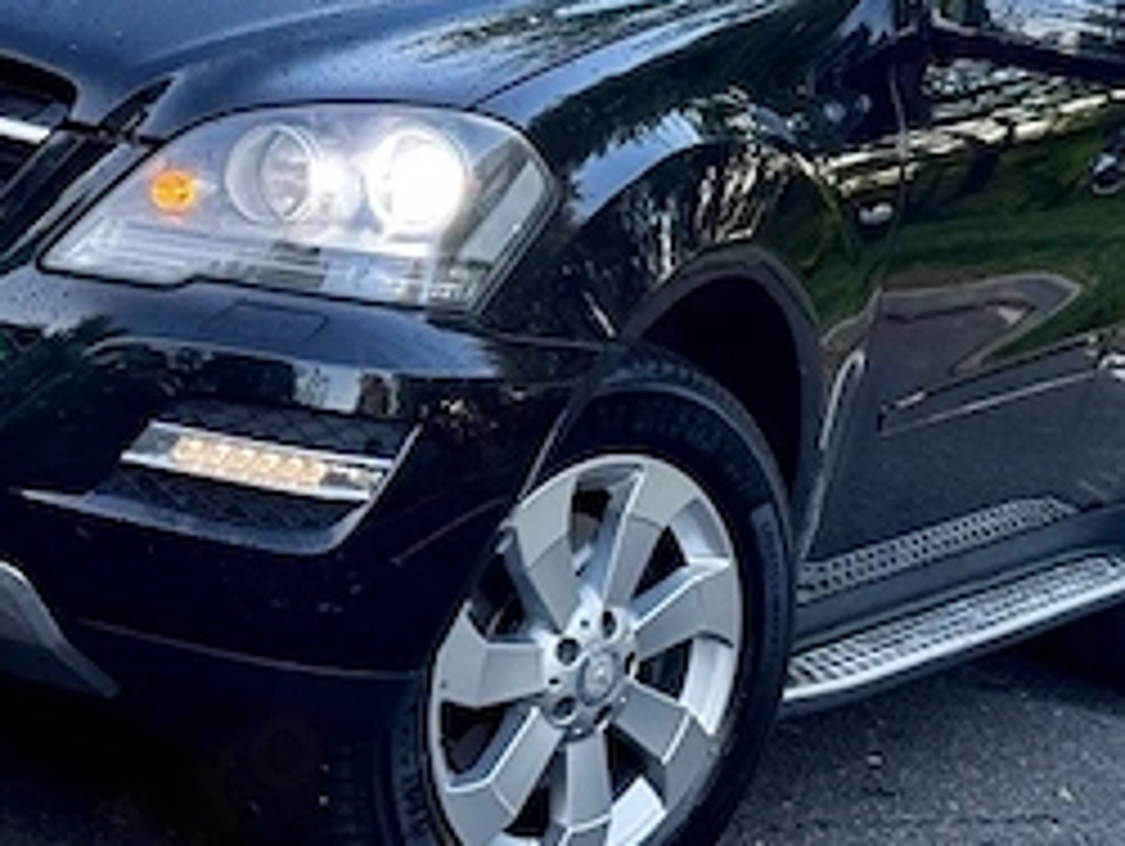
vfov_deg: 12.9
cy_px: 243
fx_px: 3741
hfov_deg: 17.0
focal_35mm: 115
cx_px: 212
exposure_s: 1/89
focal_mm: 6.76
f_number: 1.78
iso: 100
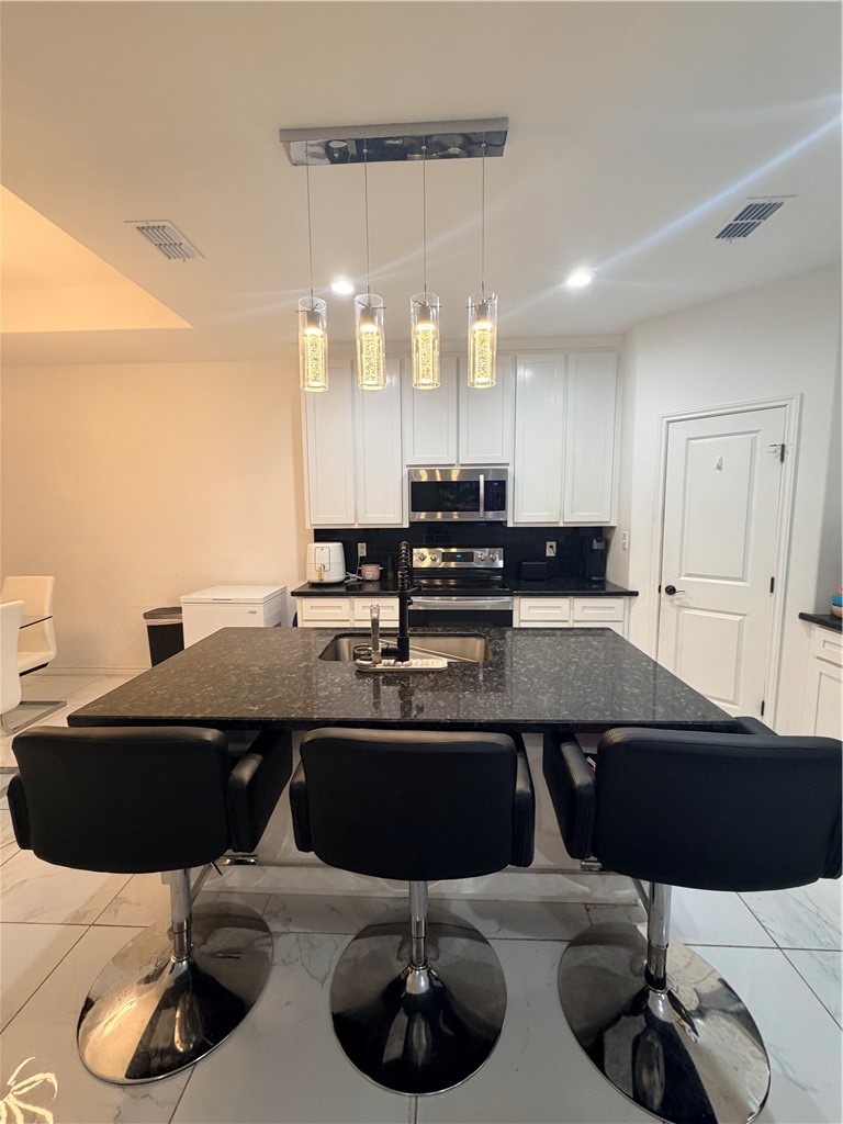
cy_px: 562
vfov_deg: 102.1
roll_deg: +0.6
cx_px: 422
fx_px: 455
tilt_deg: -5.7
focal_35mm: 14
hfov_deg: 85.7
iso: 250
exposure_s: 1/60
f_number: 2.2
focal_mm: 2.22
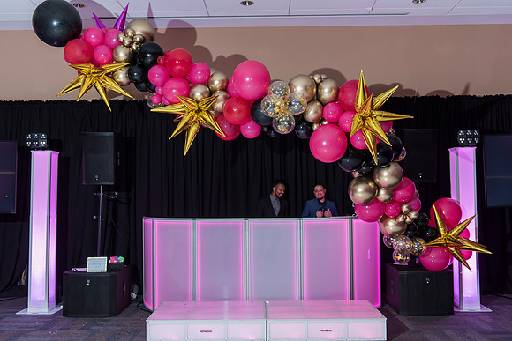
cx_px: 260
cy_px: 170
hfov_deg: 53.2
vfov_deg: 37.0
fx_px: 511
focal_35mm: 36
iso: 800
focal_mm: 35
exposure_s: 1/60
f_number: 3.5
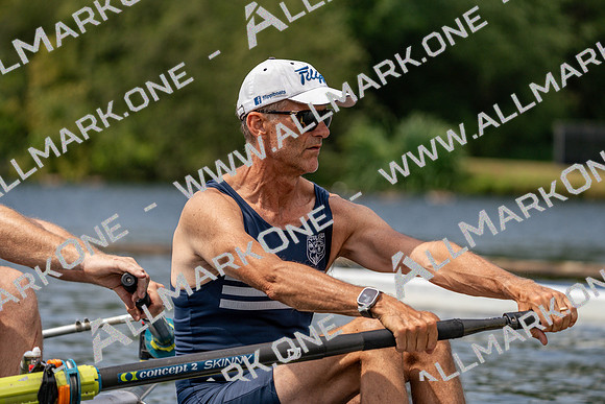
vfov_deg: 5.5
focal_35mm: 250
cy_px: 202
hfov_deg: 8.2
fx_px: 4202
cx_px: 302
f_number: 5.6
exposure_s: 1/1600
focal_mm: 250
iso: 250
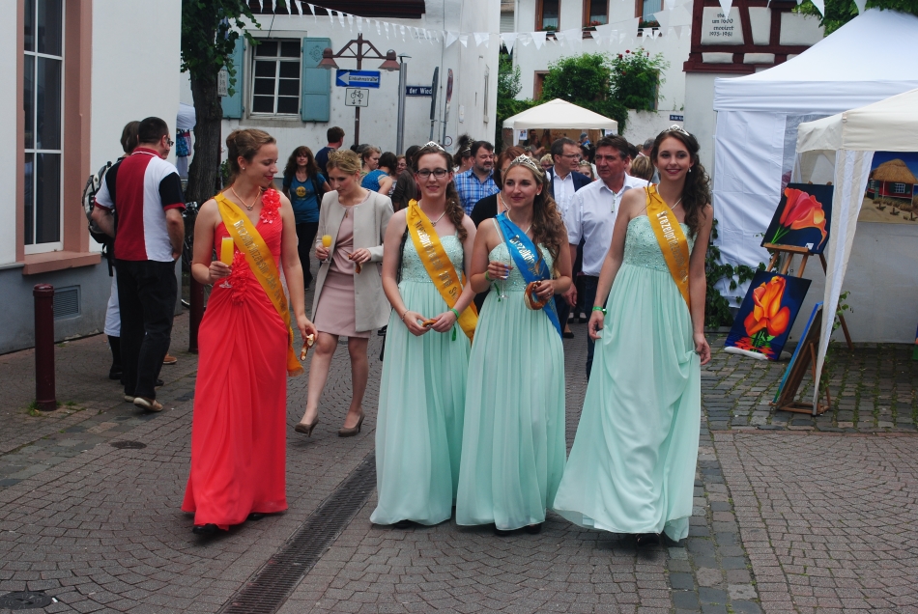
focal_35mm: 48
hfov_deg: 41.1
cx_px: 459
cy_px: 307
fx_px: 1225
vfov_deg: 28.2
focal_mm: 32
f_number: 10
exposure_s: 1/200
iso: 200
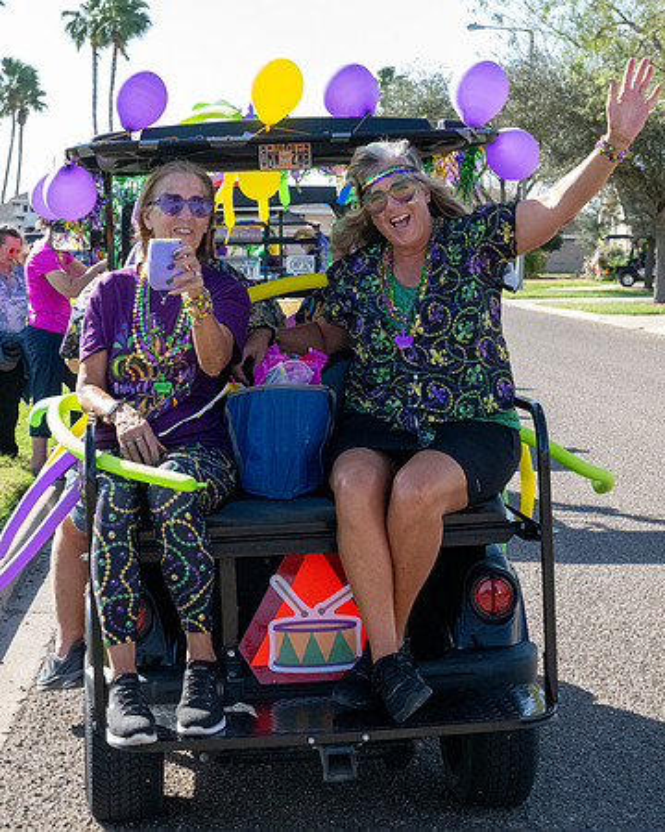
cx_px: 289
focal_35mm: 77
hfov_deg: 19.8
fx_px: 1905
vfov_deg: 24.6
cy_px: 416
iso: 5600
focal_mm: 55
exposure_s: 1/1600
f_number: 10
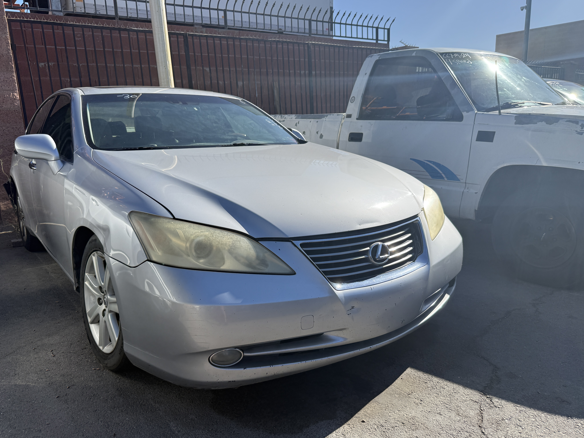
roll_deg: +2.6
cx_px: 273
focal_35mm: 26
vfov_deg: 53.0
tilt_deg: -13.5
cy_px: 231
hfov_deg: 67.2
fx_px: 439
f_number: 1.78
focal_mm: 6.76
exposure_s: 1/3953
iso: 80
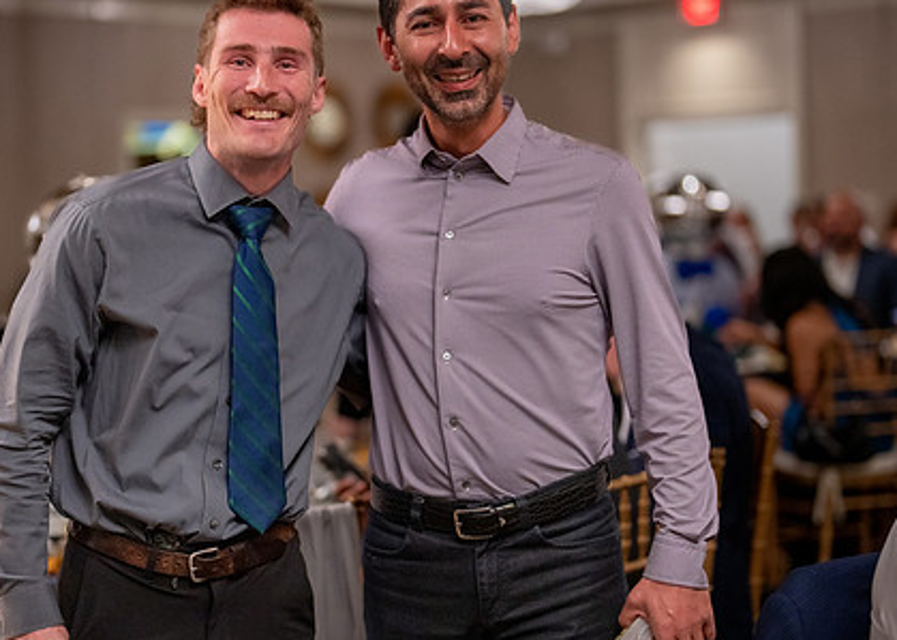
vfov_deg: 19.3
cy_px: 315
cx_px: 373
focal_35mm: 74
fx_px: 1885
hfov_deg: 26.7
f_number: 1.2
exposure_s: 1/320
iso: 1250
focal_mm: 50
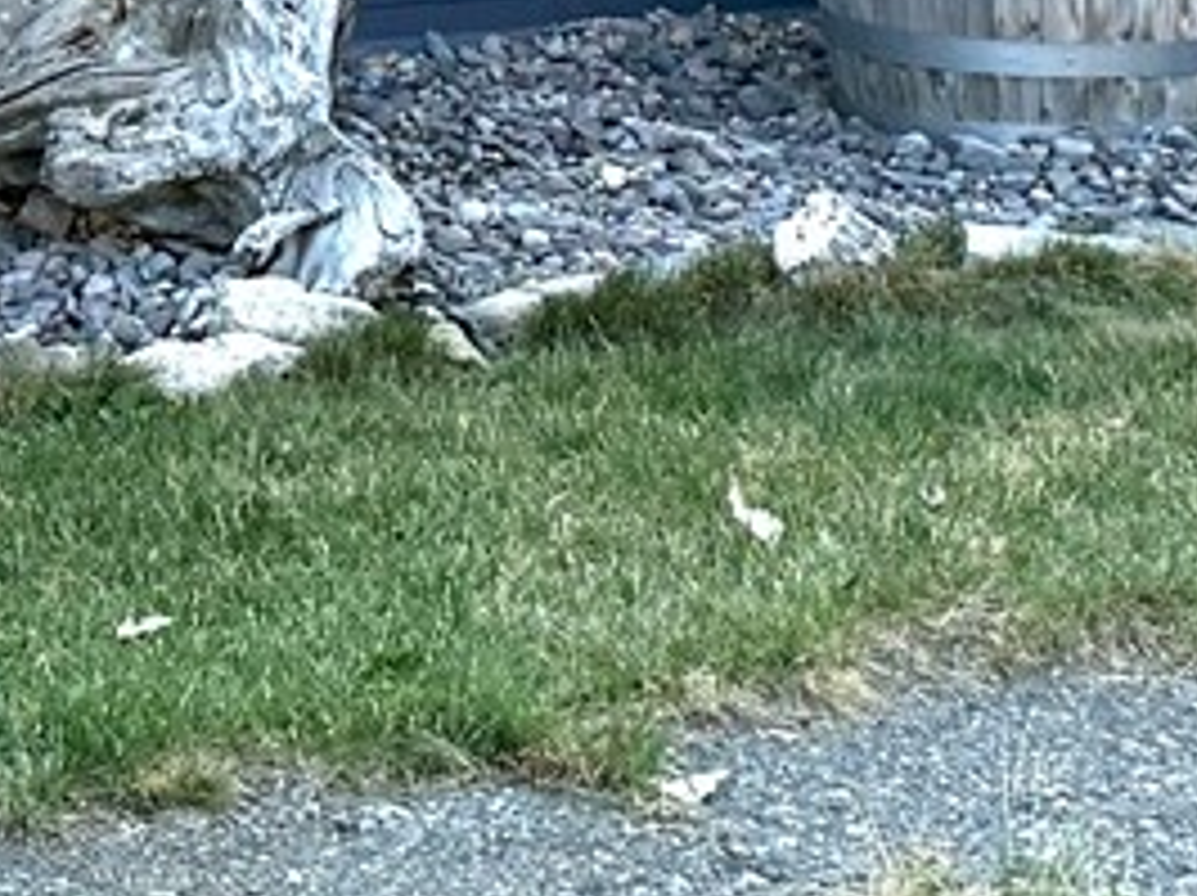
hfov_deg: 10.5
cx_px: -266
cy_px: -1081
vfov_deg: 7.6
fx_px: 6391
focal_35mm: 185
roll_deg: -0.2
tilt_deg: +2.0
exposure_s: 1/3279
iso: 100
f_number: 1.78
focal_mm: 6.76
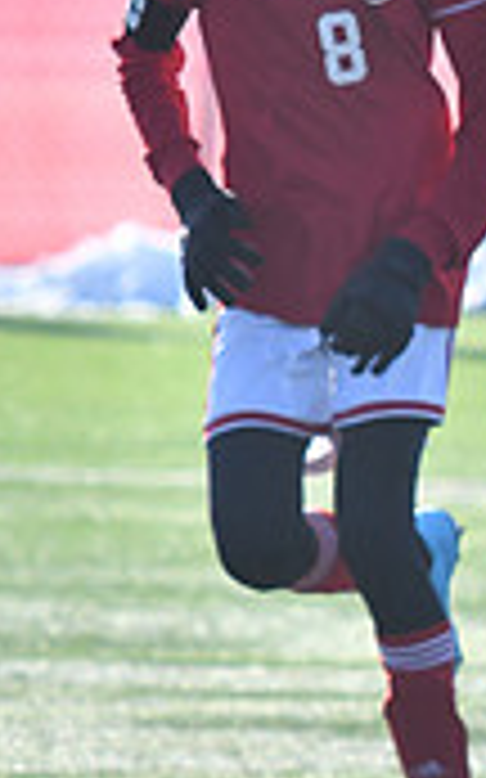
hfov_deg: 0.9
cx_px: 1210
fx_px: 32599
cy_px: 259
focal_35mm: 1537
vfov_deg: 1.4
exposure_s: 1/2000
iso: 800
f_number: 7.1
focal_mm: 300
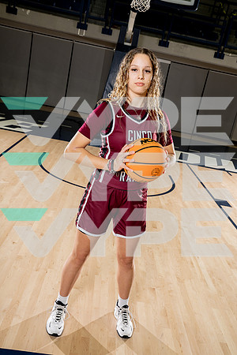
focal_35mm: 34
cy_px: 178
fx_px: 336
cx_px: 118
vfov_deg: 55.8
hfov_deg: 38.9
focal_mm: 34
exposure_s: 1/250
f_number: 8
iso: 640
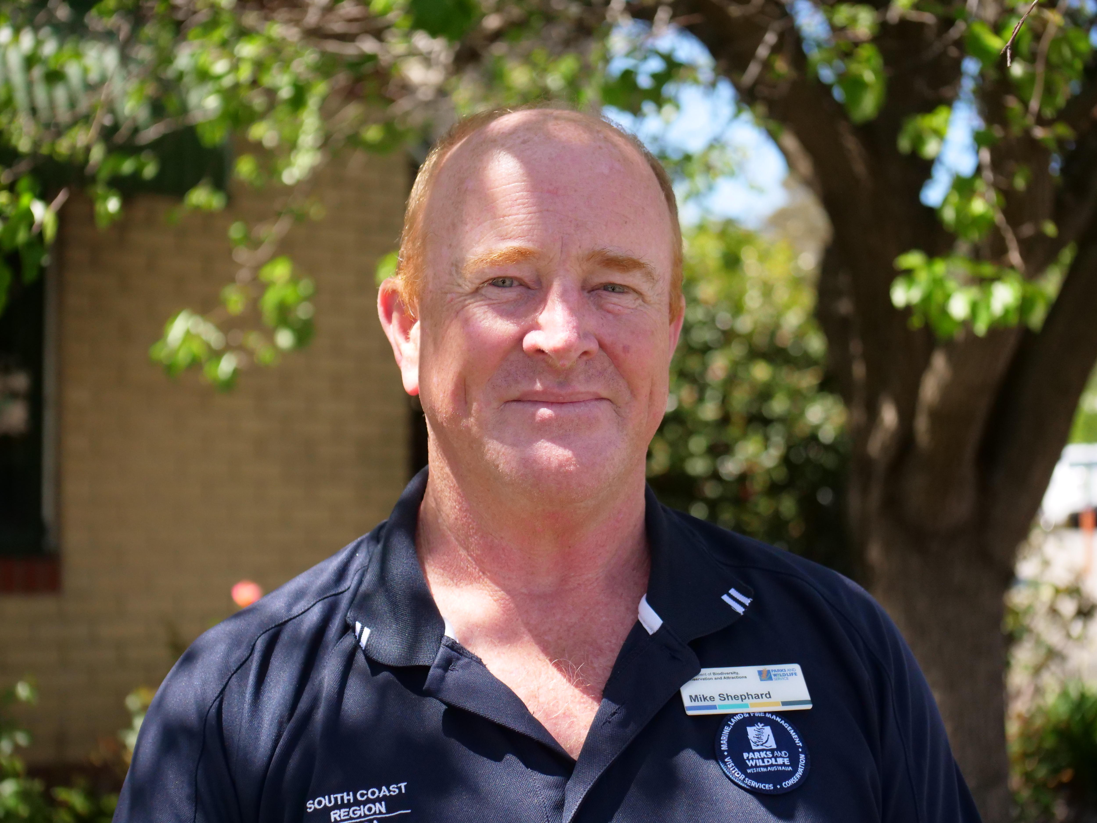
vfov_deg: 21.0
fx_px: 2218
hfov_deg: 27.8
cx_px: 548
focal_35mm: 70
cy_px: 412
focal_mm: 35
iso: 1600
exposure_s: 1/8000
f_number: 2.8
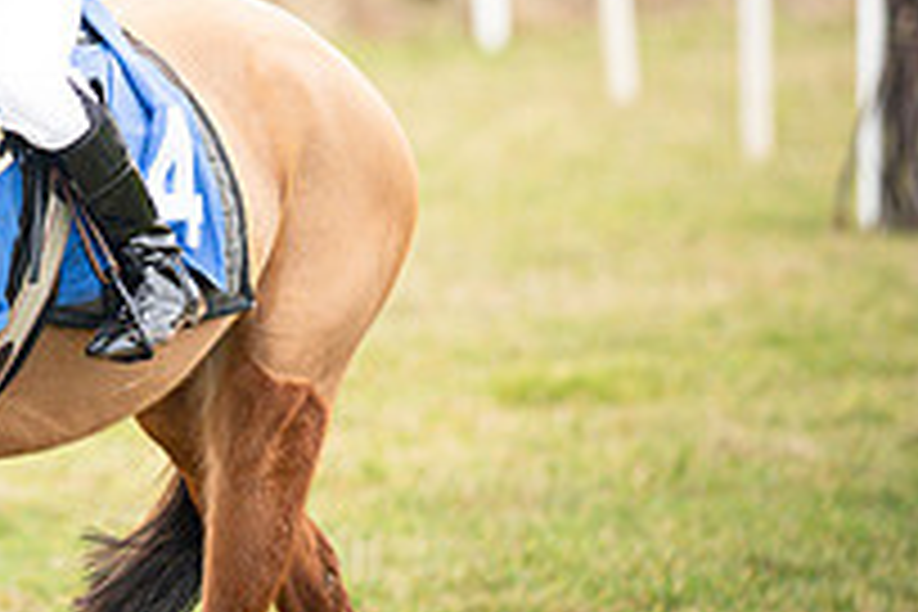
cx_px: -76
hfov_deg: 5.4
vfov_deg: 3.6
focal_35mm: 383
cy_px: -29
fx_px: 9766
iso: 800
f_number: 1.9
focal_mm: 135
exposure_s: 1/1200
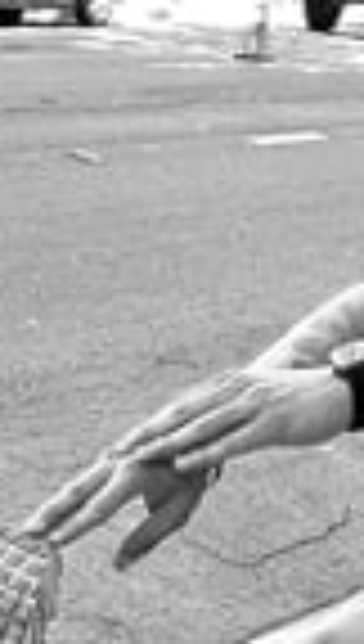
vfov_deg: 24.8
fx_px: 1161
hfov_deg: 17.8
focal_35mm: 68
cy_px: 934
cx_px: 184
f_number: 2.2
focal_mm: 2.22
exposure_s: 1/99
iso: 50
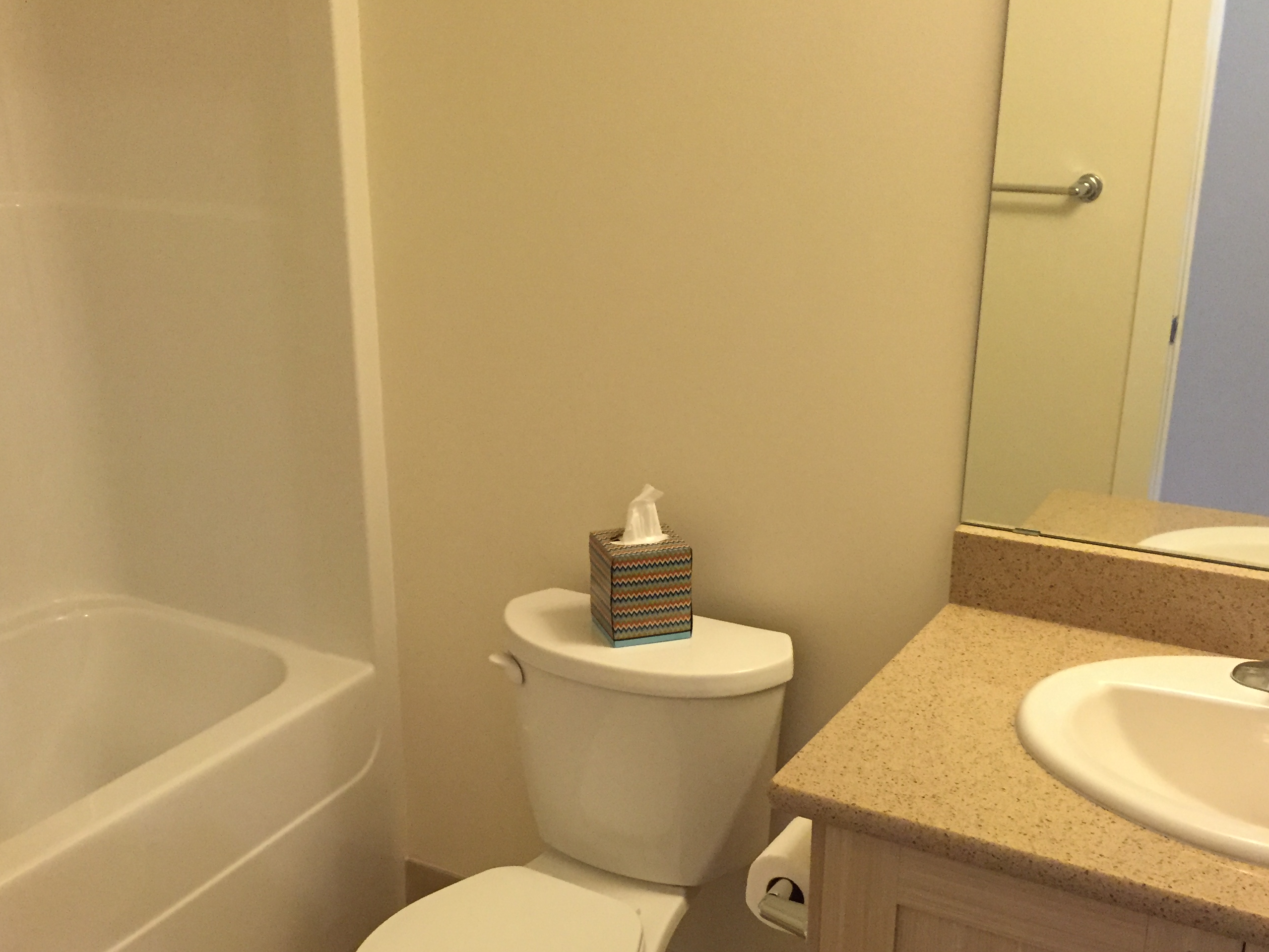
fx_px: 1357
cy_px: 574
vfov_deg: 38.5
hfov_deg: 50.1
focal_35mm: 37
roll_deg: +0.4
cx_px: 601
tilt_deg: -19.8
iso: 200
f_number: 2.2
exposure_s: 1/30
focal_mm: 4.15
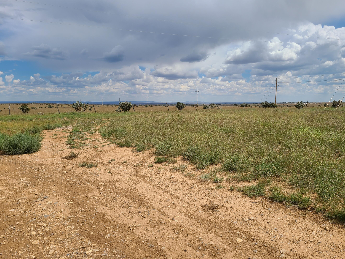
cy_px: 127
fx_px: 269
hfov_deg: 65.3
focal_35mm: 27
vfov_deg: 51.4
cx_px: 174
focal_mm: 5.4
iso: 40
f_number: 1.8
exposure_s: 1/3850
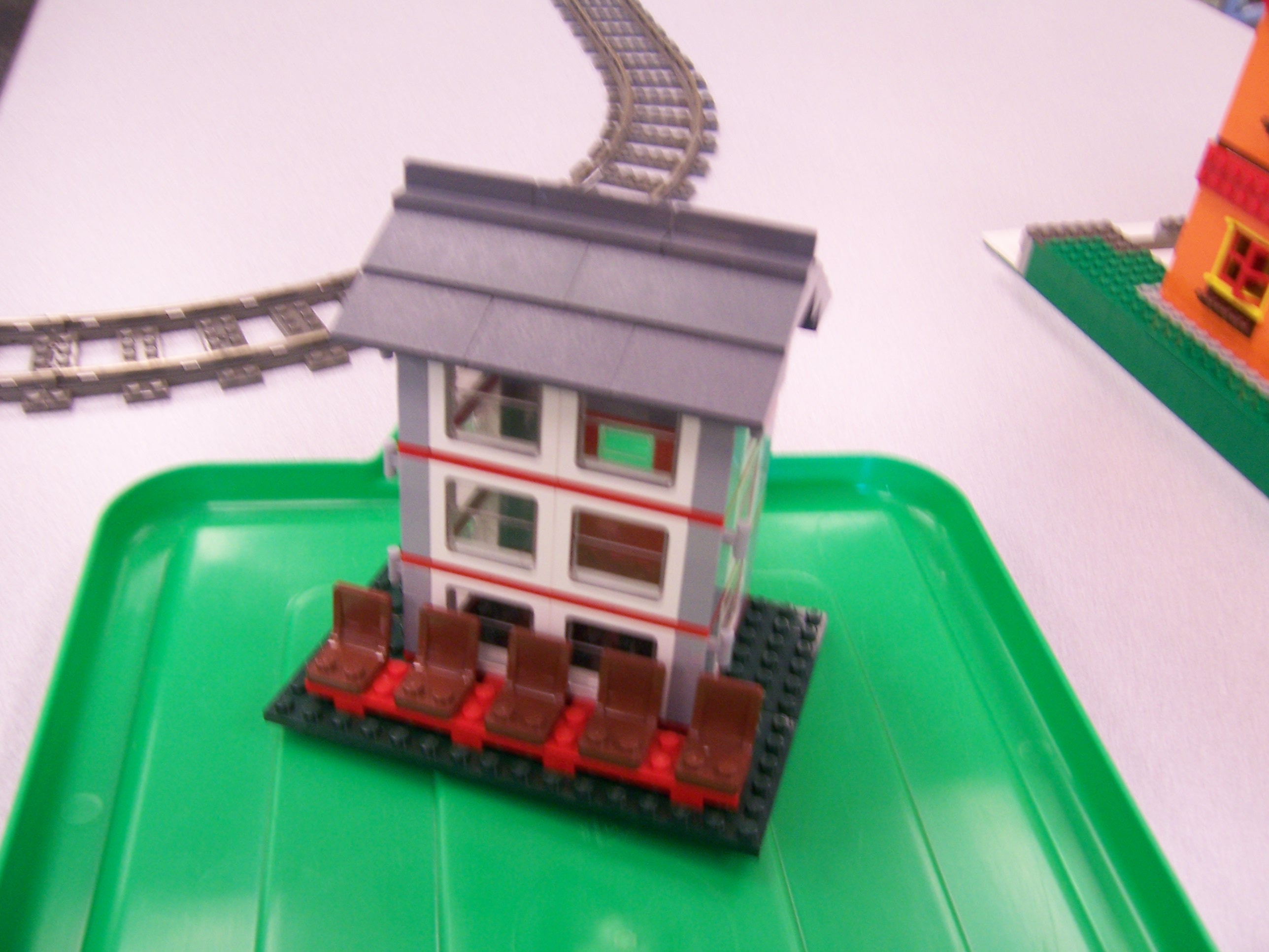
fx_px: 1210
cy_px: 476
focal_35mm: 33
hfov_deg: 55.4
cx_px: 634
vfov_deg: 42.9
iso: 140
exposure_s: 1/10
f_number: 3.4
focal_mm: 5.5
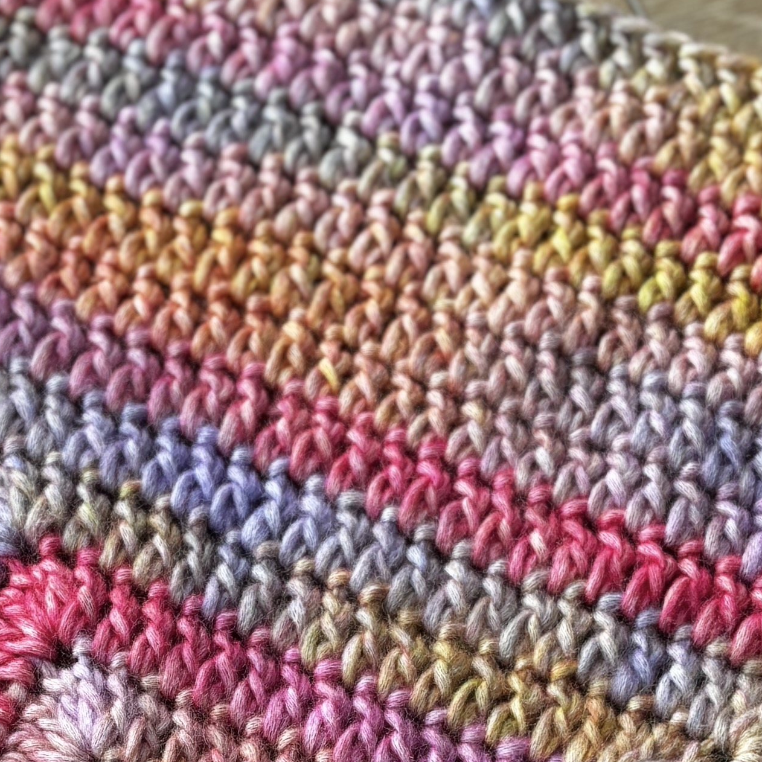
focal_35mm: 104
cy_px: 808
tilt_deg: -63.7
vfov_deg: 16.3
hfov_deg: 16.7
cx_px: 233
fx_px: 2590
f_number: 1.6
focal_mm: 5.96
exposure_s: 1/241
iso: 40
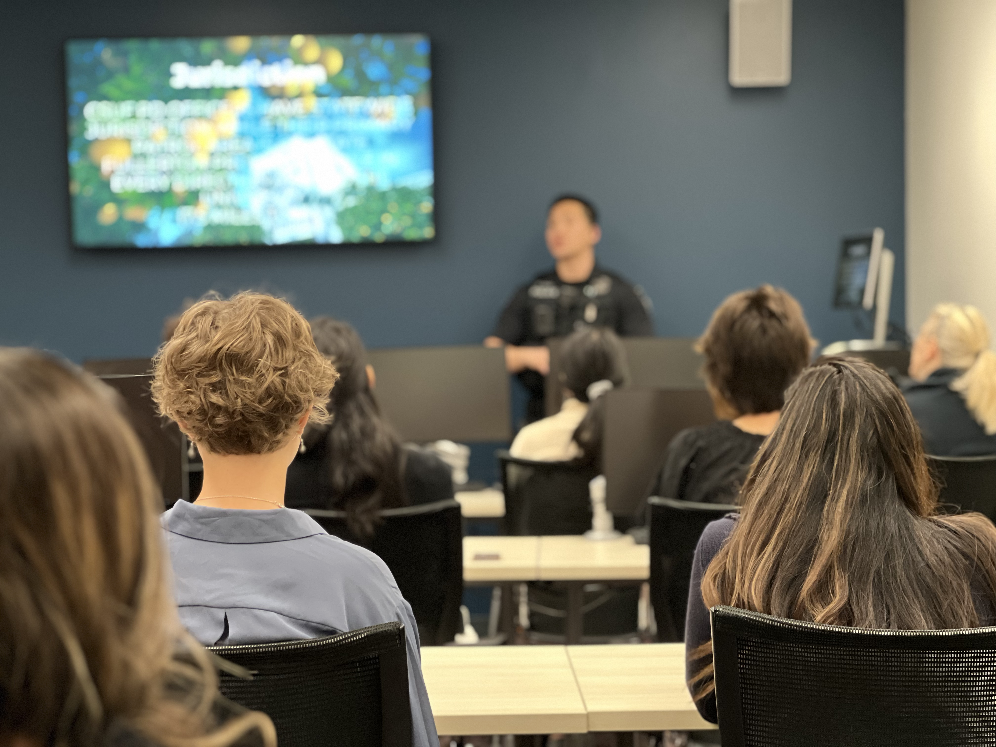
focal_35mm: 77
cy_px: 374
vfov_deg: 19.1
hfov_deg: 25.3
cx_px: 498
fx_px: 2216
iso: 400
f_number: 2.8
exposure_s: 1/30
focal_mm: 9
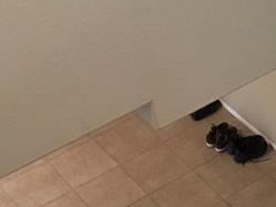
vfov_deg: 15.3
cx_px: 266
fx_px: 742
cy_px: 249
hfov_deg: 20.5
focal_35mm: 93
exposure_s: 1/30
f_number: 2.2
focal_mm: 4.15
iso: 200
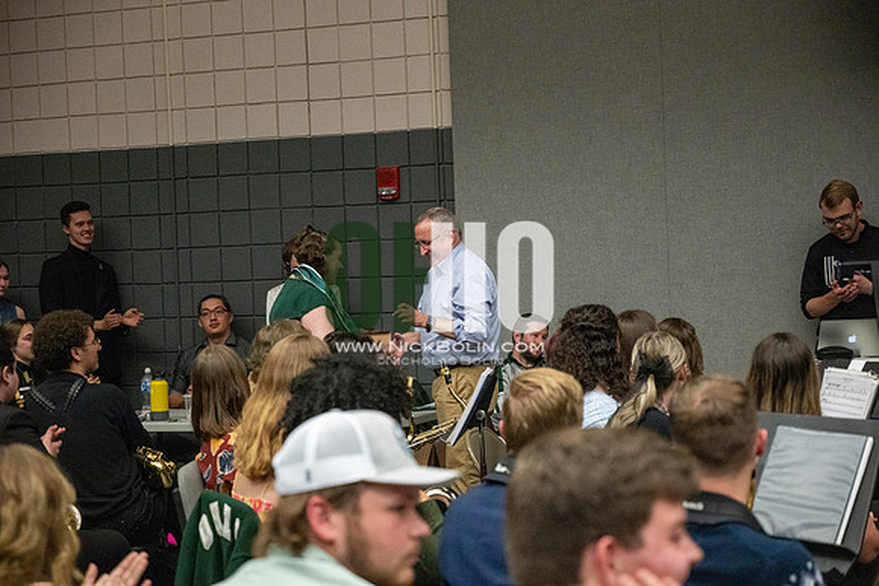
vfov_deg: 19.5
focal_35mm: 70
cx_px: 440
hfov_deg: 28.8
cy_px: 293
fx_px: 1709
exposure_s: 1/500
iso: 10000
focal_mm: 70
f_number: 4
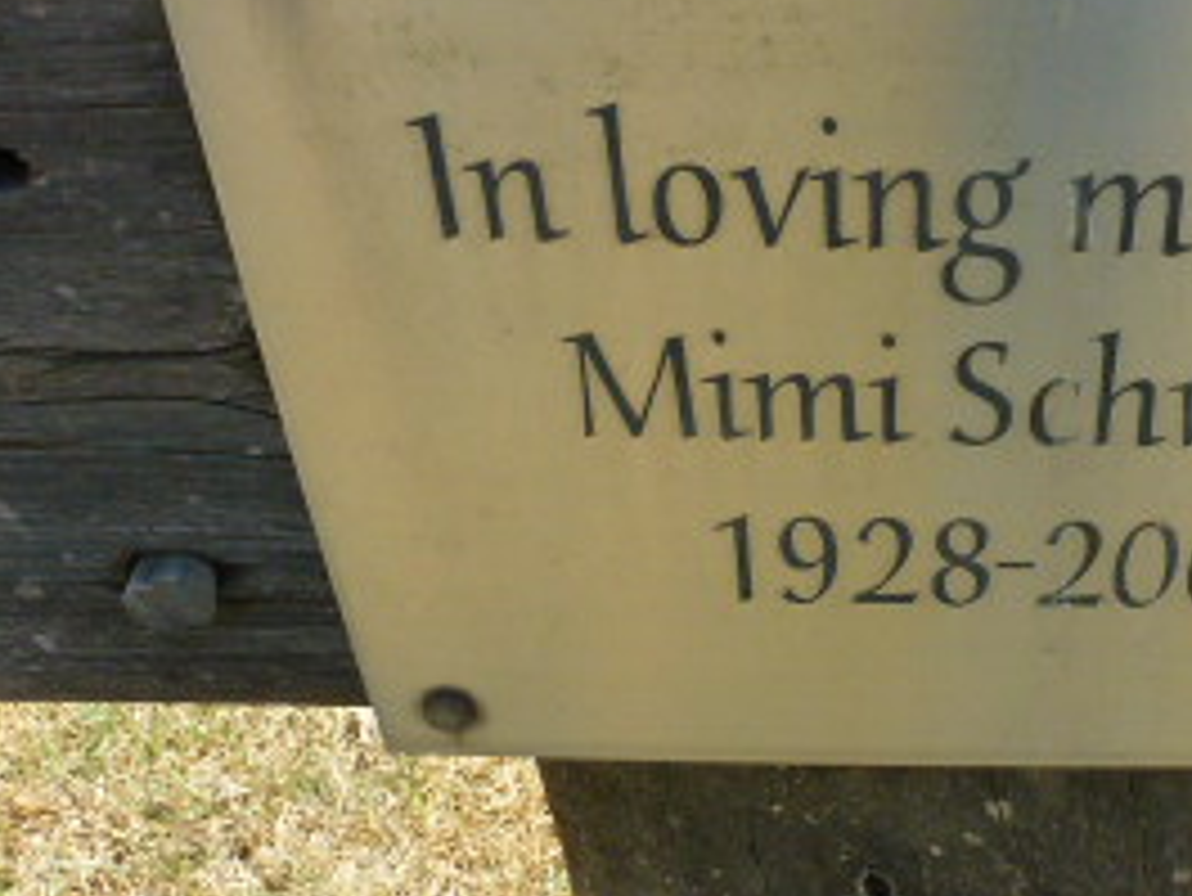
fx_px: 1998
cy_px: 648
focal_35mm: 58
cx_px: 981
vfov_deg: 25.0
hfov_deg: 32.2
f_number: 4
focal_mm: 4.3
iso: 160
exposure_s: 1/320
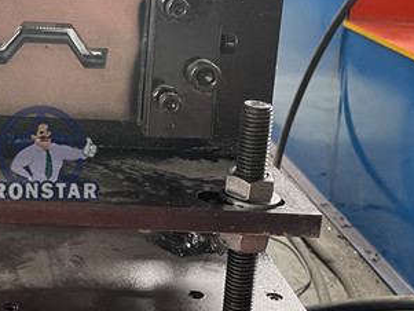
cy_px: 63
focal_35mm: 69
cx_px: 23
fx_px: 826
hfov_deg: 26.9
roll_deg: -1.3
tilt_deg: -13.6
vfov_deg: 21.1
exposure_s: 1/72
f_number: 1.6
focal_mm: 4.2
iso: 125
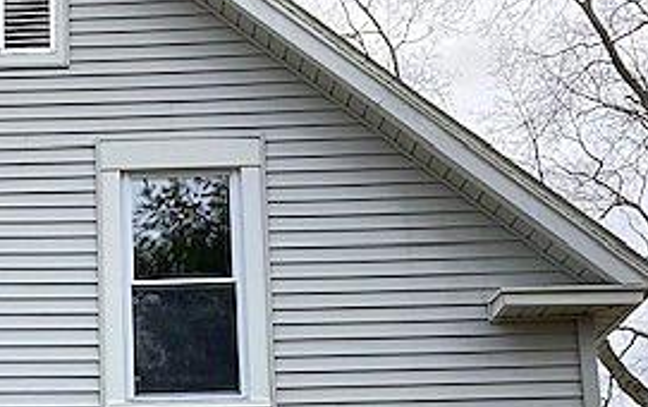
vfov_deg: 17.4
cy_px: 536
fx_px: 1237
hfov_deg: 28.5
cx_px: 93
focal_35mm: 70
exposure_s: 1/395
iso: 20
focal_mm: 3.99
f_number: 1.8
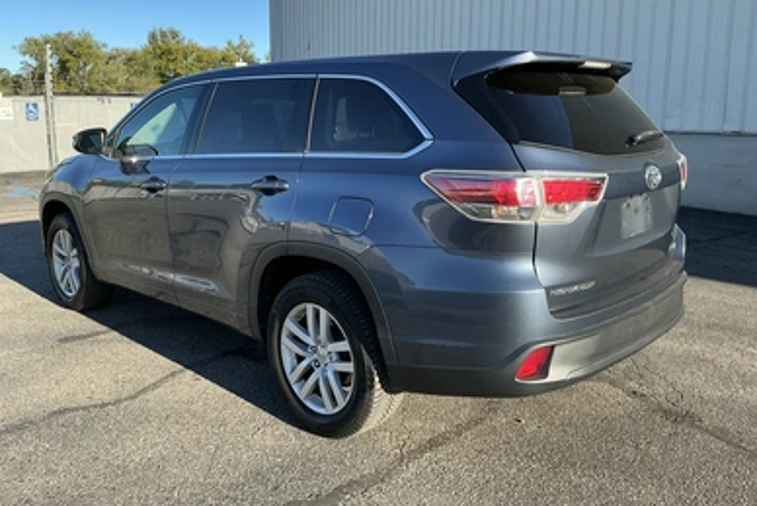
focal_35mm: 30
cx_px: 377
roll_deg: -0.1
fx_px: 631
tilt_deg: -6.3
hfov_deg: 61.9
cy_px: 217
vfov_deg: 43.5
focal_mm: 3
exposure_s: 1/514
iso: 25
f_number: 1.8
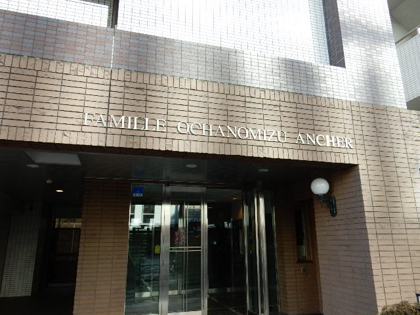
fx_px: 303
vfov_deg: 54.9
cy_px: 158
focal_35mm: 25
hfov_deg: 69.4
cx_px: 210
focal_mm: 4.5
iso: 125
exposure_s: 1/100
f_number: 3.7
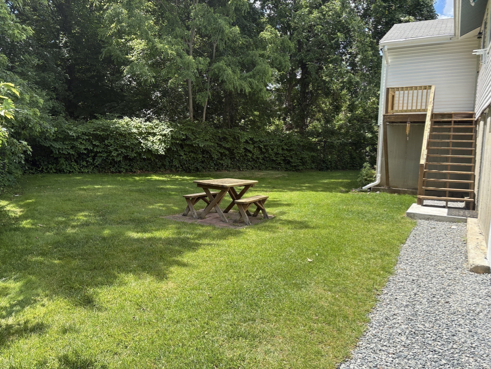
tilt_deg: -6.0
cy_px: 184
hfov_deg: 67.3
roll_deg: -0.9
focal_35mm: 26
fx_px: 369
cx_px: 246
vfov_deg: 53.1
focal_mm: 5.96
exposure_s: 1/1217
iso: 50
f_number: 1.6
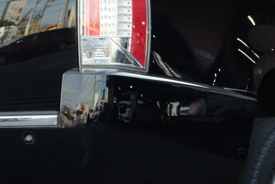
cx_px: 146
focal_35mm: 204
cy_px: 56
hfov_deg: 10.1
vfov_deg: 6.7
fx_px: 1559
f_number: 5.6
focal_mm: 37.4
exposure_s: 1/125
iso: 400
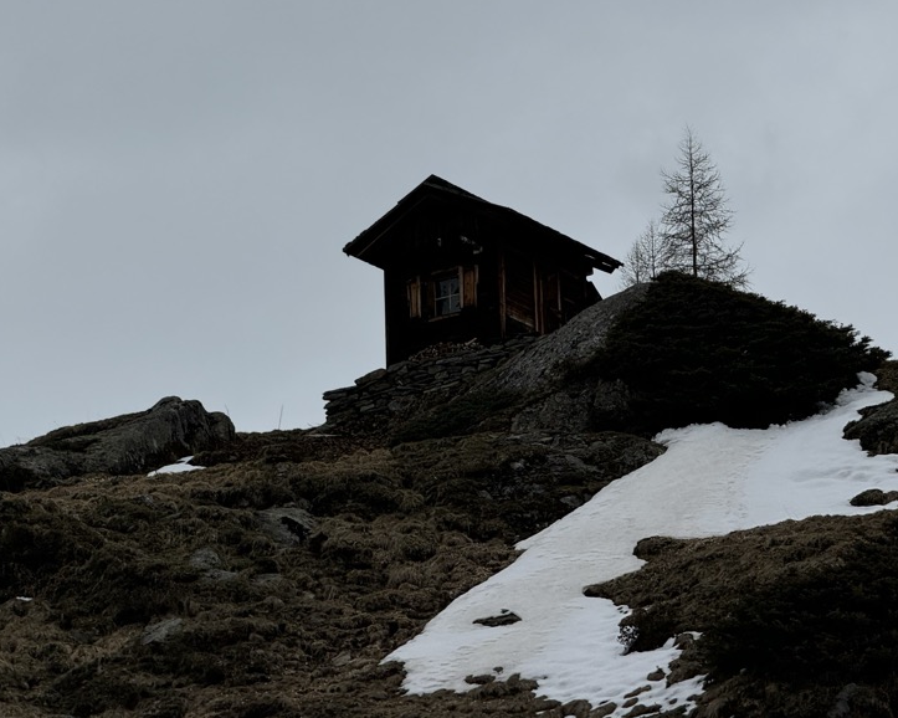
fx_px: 4411
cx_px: 391
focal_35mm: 166
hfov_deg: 11.6
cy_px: 262
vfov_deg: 9.3
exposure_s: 1/4975
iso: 50
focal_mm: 15.66
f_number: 2.8
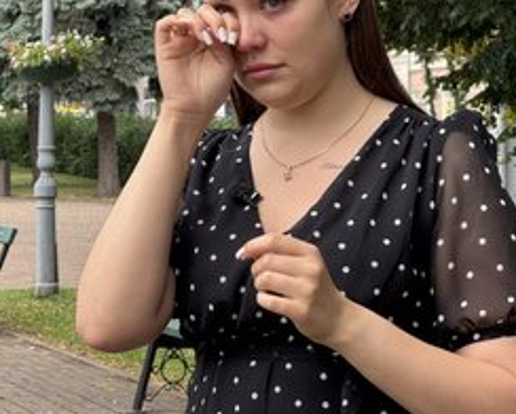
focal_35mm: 123
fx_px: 1881
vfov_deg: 12.5
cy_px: 108
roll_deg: +0.3
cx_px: 192
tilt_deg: +1.4
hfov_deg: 15.6
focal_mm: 9
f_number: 2.8
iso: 25
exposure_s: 1/139
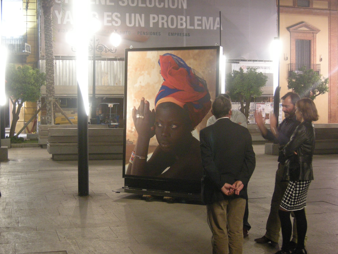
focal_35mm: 49
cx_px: 163
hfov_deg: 38.9
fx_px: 478
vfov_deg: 29.7
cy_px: 127
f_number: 3.1
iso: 545
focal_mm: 10.1
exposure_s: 1/8
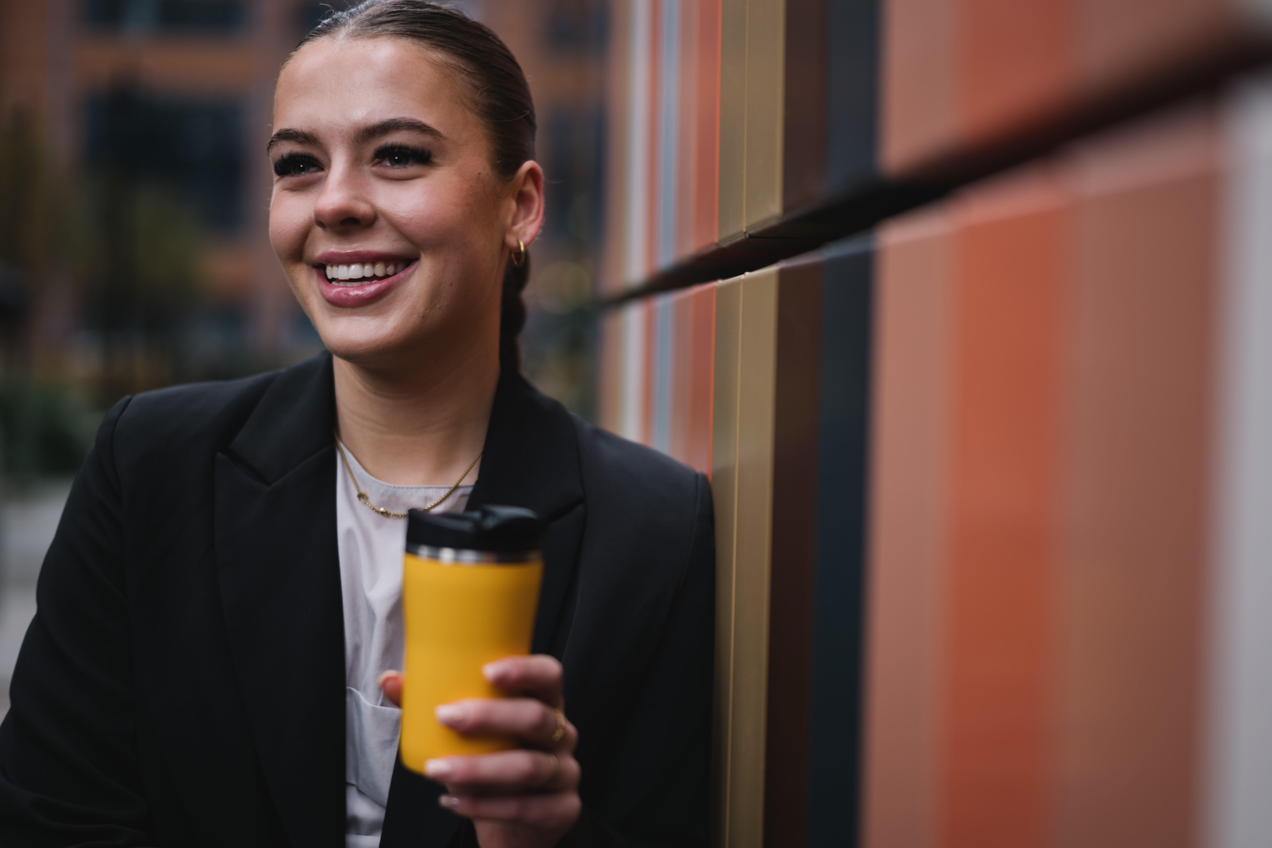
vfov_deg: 27.0
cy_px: 424
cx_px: 636
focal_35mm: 50
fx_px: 1767
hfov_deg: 39.6
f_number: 2.4
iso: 200
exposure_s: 1/250
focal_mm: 50
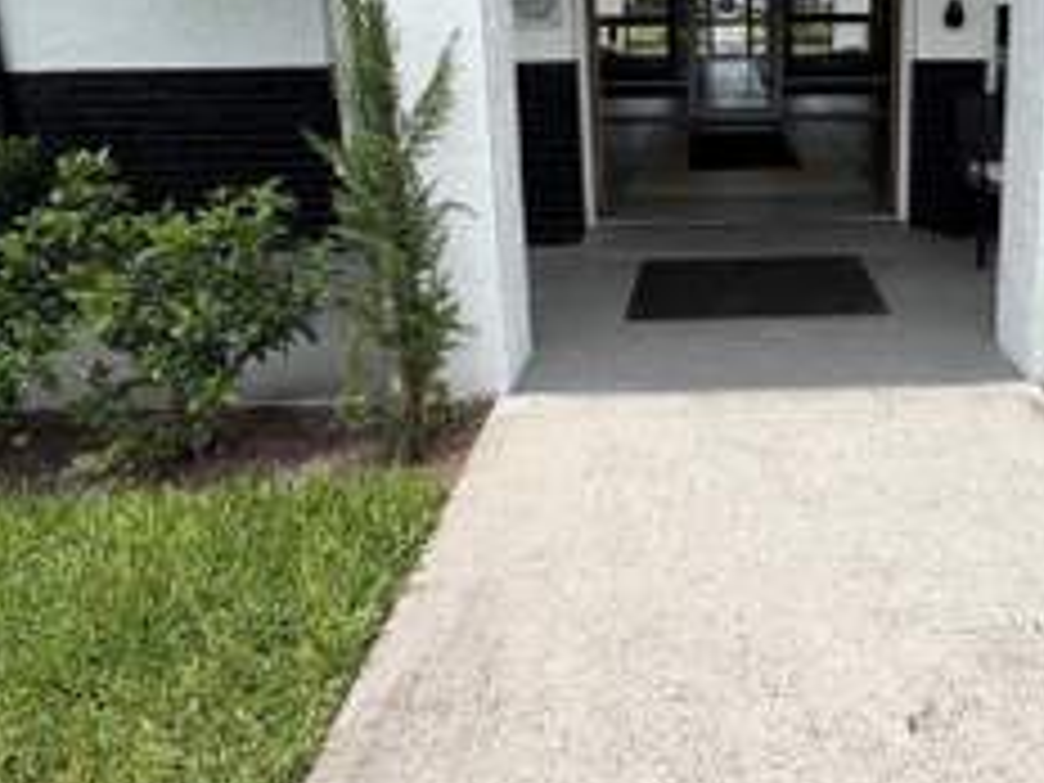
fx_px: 875
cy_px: 153
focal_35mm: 29
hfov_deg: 59.0
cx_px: 760
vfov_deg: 45.7
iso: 25
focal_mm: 2.22
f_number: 2.2
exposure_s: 1/770
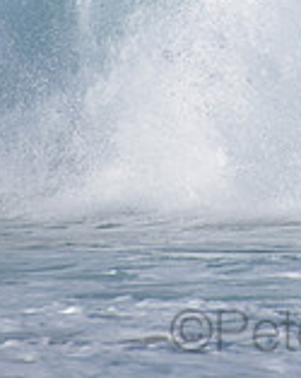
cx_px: 356
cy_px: -69
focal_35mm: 1787
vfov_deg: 1.1
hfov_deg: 0.9
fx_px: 19958
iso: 200
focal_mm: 500
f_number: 5.6
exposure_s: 1/2000
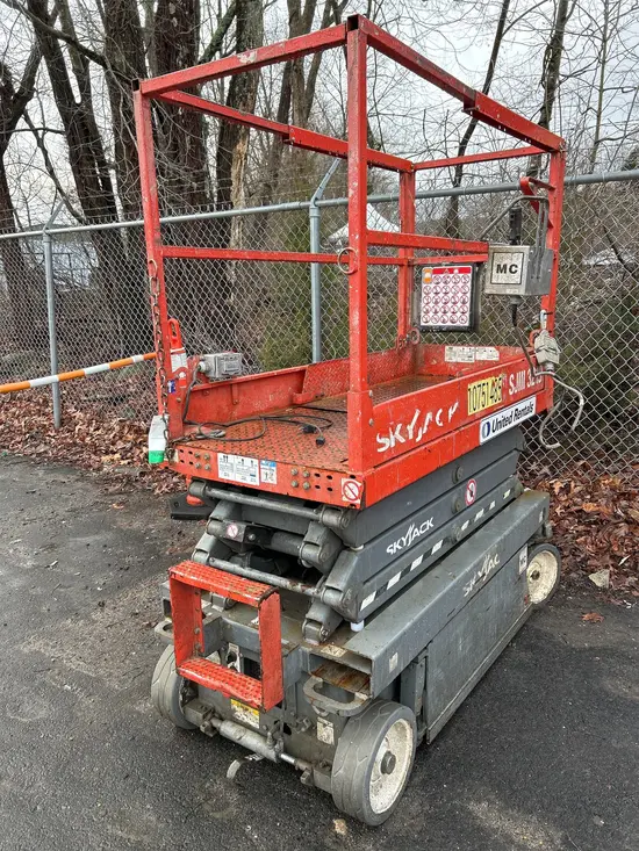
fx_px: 640
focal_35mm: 26
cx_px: 320
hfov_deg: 53.1
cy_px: 426
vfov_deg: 67.3
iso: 50
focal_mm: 5.7
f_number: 1.5
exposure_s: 1/171
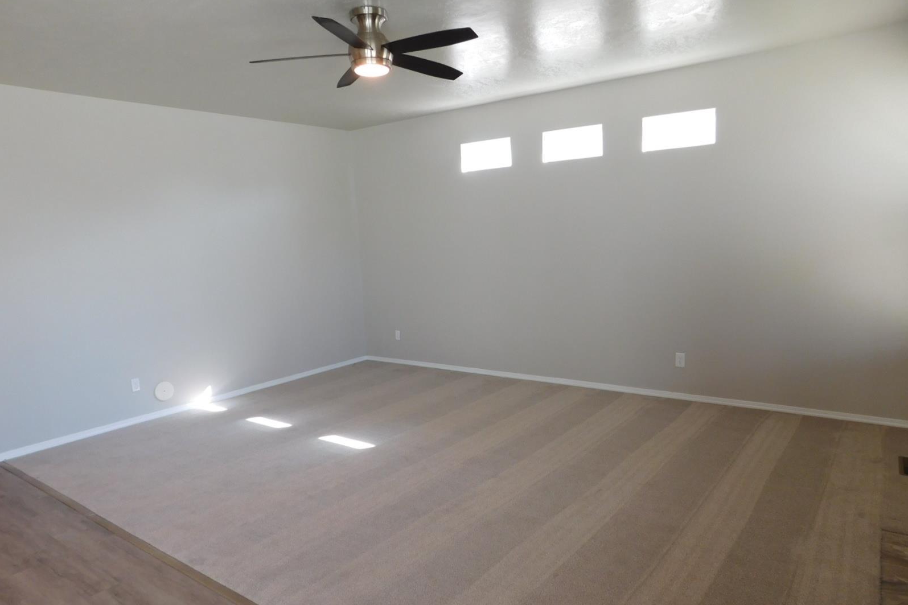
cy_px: 336
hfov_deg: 73.7
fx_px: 605
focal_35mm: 24
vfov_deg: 53.0
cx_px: 454
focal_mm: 4
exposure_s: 1/50
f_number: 3
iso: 125
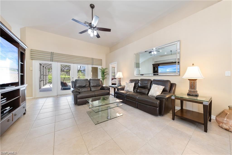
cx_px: 116
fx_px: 77
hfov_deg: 112.6
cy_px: 78
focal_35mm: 12
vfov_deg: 90.0
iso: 200
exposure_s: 1/1.25
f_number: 9
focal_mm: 12
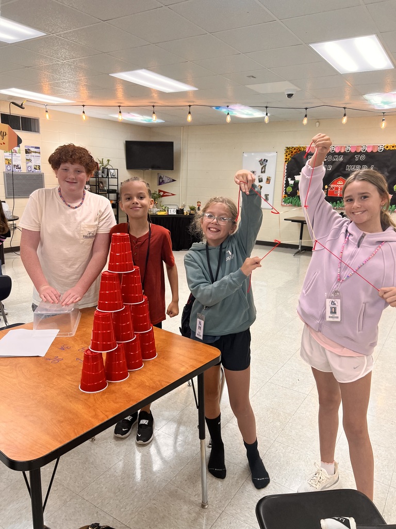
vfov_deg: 67.3
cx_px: 198
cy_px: 264
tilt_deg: -12.1
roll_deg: -2.2
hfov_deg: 53.1
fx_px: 397
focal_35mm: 26
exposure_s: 1/60
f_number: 1.5
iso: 64
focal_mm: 5.7
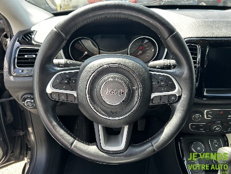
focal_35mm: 26
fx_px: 174
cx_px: 116
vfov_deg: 53.1
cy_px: 87
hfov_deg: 67.3
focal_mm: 5.7
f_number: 1.5
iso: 32
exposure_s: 1/143
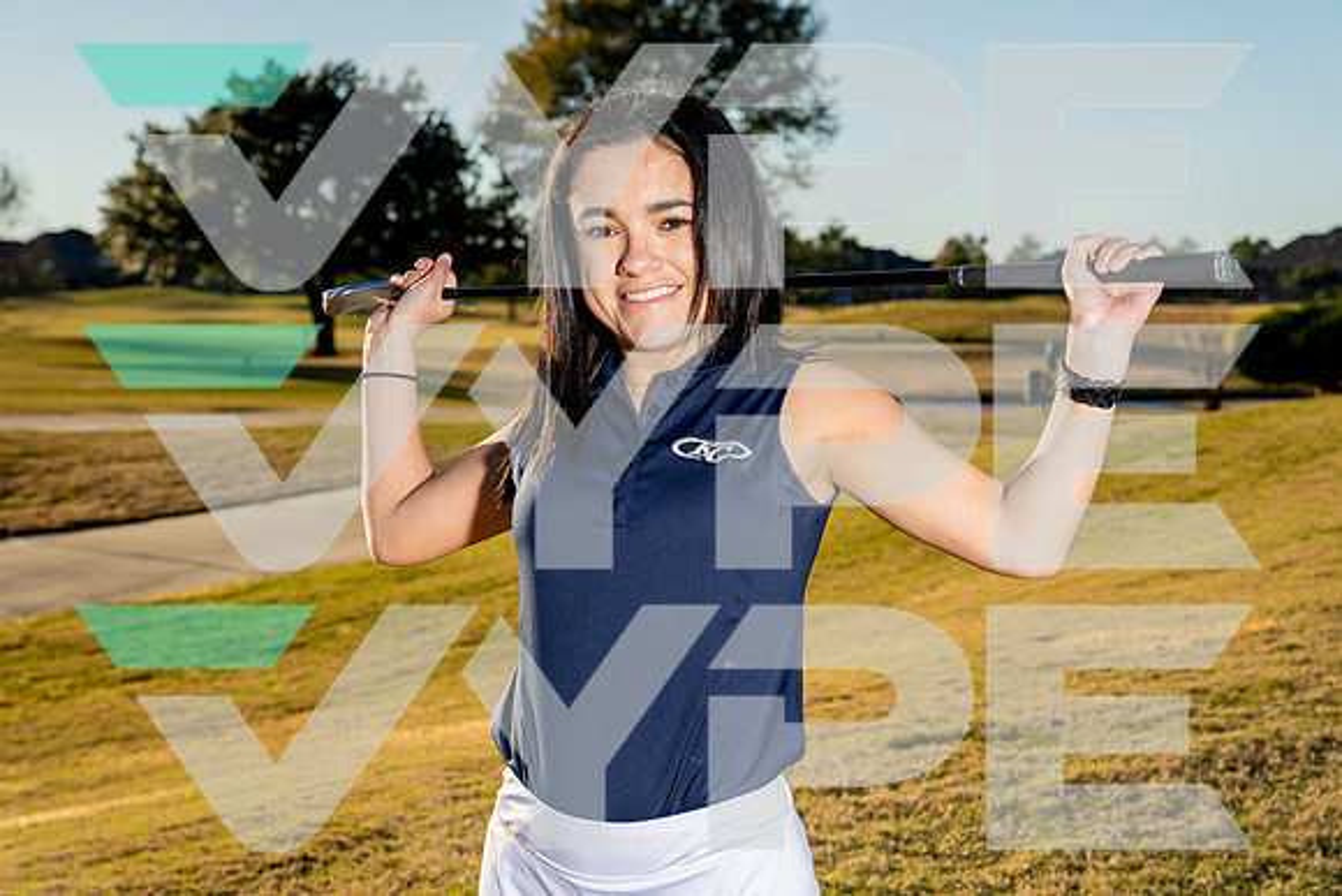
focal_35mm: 70
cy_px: 448
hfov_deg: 28.8
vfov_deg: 19.5
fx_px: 2610
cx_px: 671
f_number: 8
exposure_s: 1/250
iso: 100
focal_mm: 70
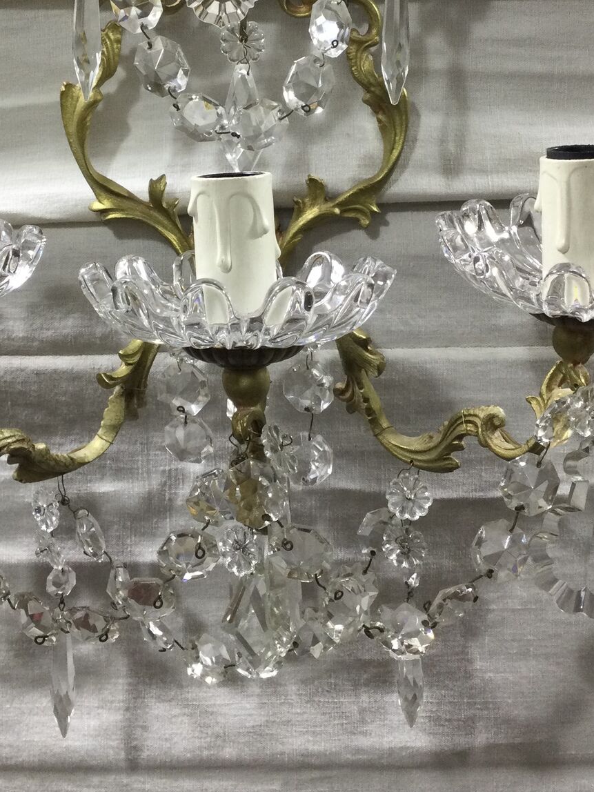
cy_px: 237
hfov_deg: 27.0
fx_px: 1235
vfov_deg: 35.0
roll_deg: -0.7
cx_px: 241
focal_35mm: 54
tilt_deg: -7.7
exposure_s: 1/33
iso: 32
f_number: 2.4
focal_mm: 3.3
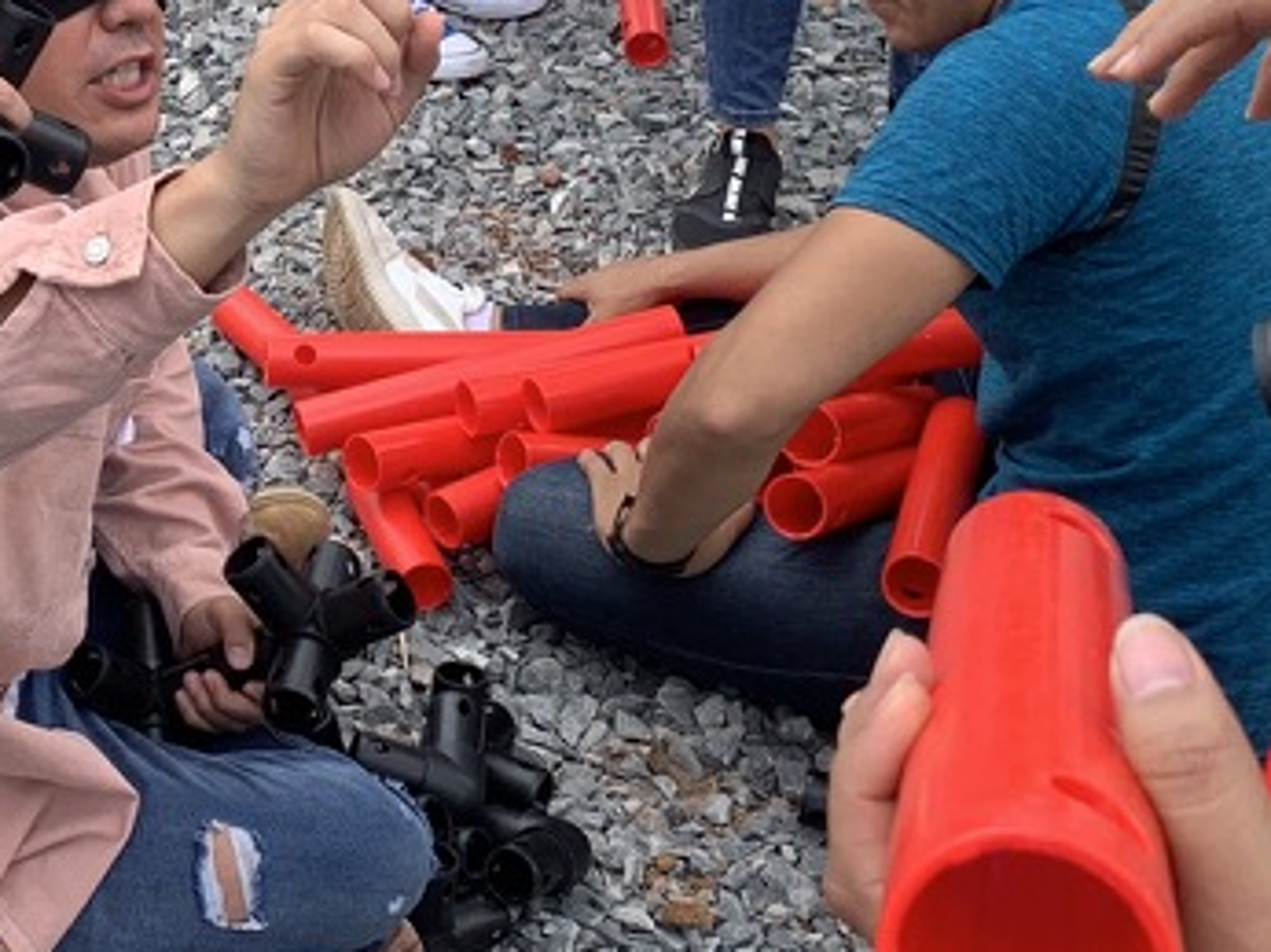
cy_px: -15
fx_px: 2825
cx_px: -48
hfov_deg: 24.1
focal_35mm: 77
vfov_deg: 18.6
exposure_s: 1/683
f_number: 1.8
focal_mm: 4.25
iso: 25
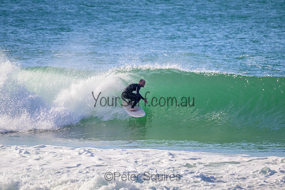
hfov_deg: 2.6
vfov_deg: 1.7
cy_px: 95
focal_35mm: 800
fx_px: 6335
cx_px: 142
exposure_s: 1/2000
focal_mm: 800
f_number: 11
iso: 1400
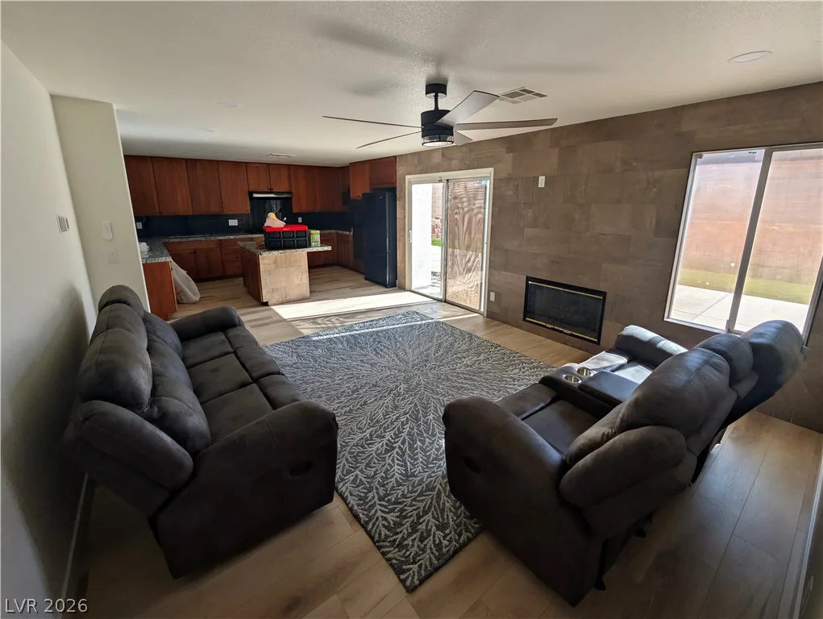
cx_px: 412
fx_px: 286
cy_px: 310
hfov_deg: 110.5
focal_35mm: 12
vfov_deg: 94.6
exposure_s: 1/557
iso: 56
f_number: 1.7
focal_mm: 2.02
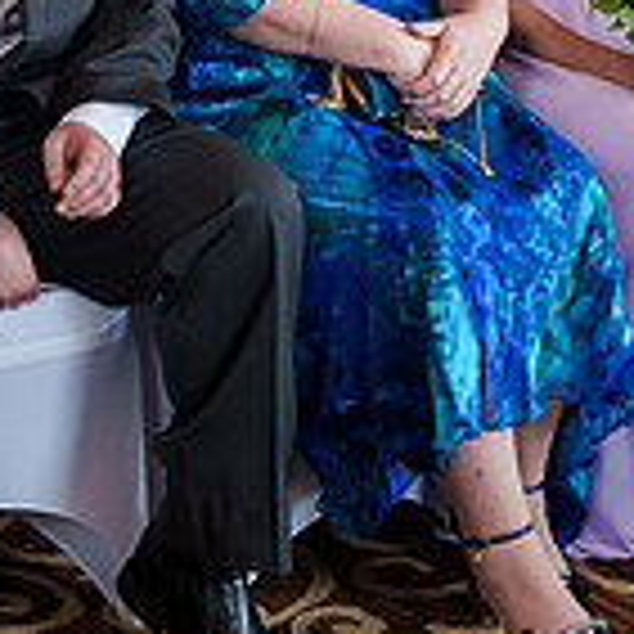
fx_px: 3626
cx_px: 155
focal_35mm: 175
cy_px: -179
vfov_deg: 9.8
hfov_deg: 10.0
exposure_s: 1/200
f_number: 2.8
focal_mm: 44
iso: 1600
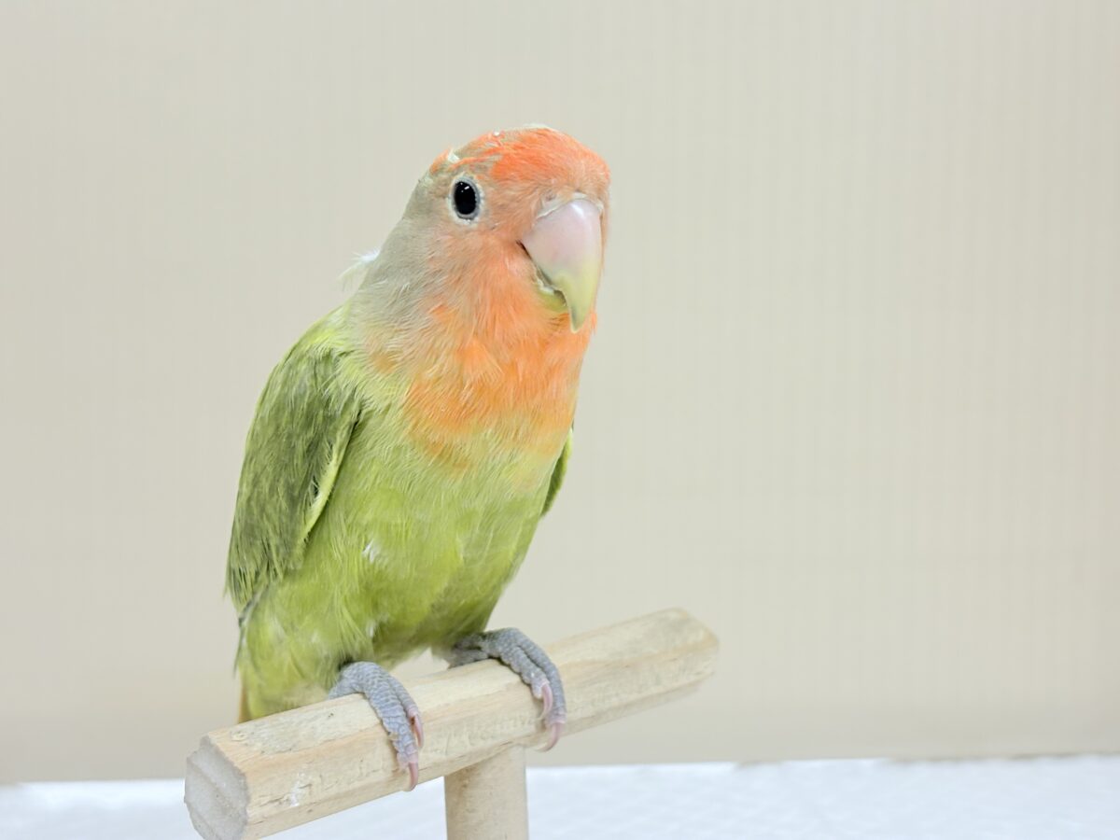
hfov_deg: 36.8
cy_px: 420
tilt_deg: -3.9
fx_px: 1682
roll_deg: +1.3
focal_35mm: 52
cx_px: 560
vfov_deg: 28.0
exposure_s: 1/117
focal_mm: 5.96
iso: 64
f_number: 1.6
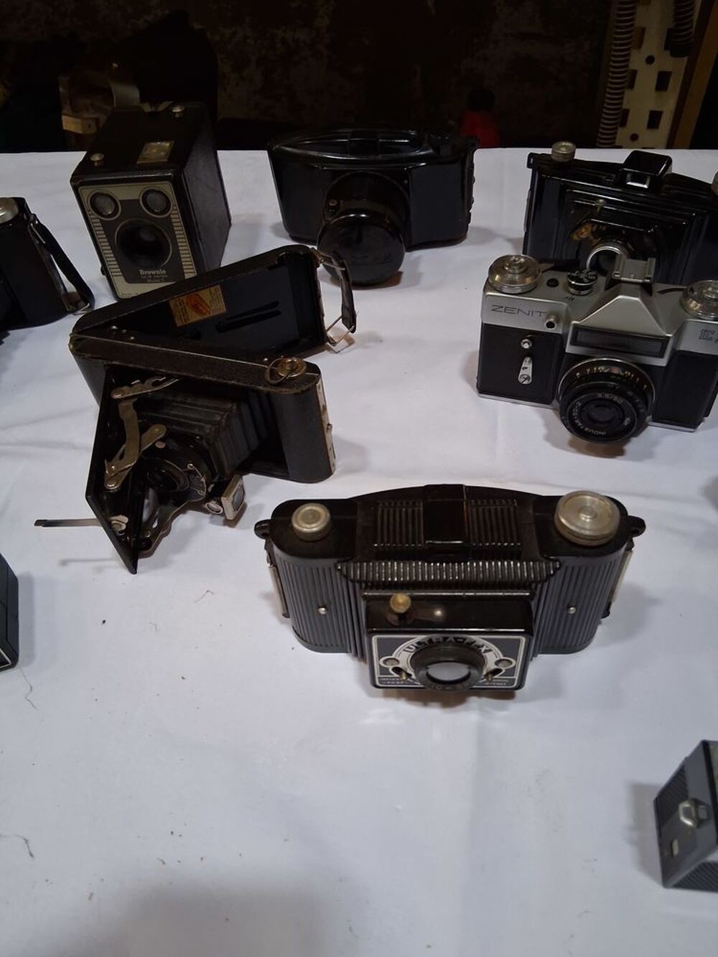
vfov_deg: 67.3
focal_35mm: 26
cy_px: 478
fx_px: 719
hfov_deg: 53.1
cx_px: 359
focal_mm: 3.98
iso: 640
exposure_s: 1/24
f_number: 1.8
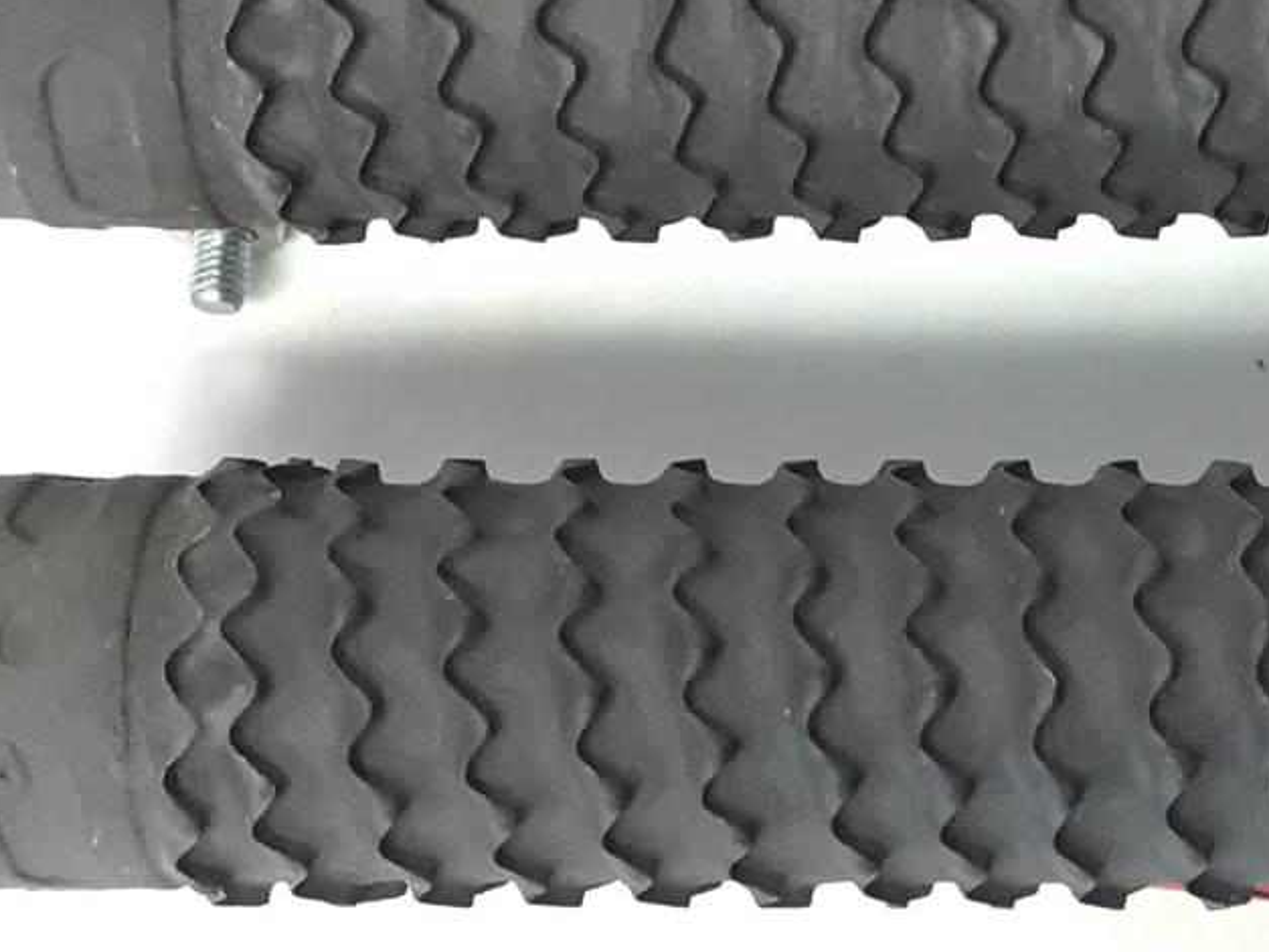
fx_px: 3665
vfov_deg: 14.8
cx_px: 1189
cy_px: 451
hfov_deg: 19.2
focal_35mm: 100
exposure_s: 1/30
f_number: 2.4
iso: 80
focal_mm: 3.3
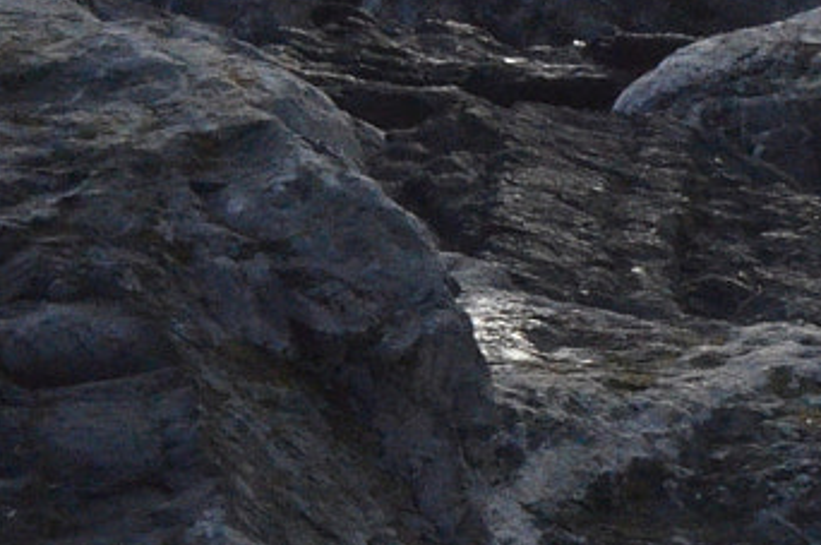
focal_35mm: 315
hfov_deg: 6.4
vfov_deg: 4.3
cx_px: 1457
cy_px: 258
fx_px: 7181
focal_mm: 45
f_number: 20
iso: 3200
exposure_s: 1/1600
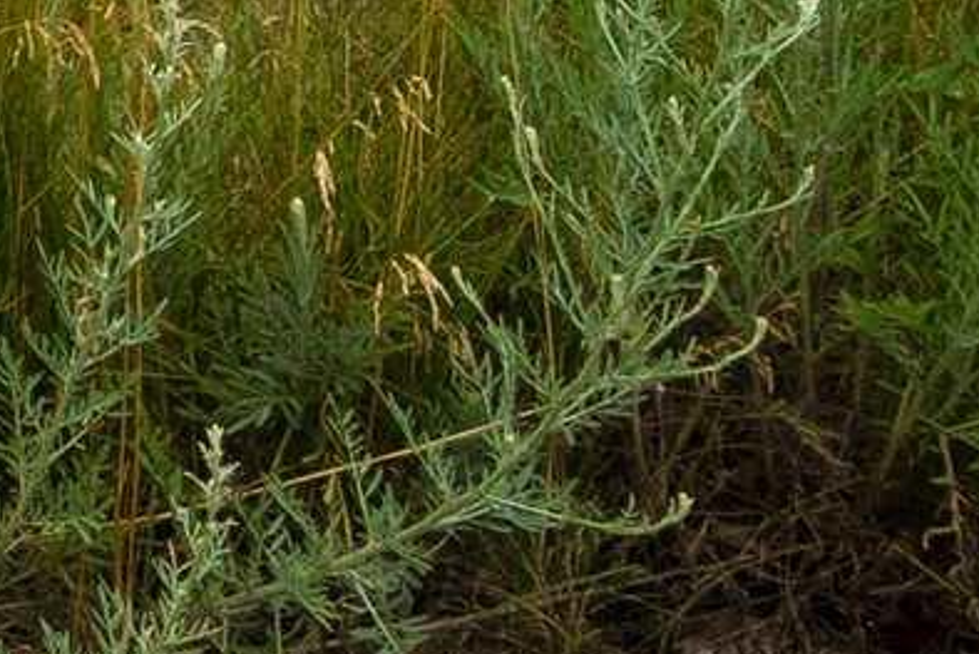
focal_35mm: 187
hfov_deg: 8.6
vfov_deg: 6.4
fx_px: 5087
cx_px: -2241
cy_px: -1596
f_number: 5.6
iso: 110
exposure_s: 1/250
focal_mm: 16
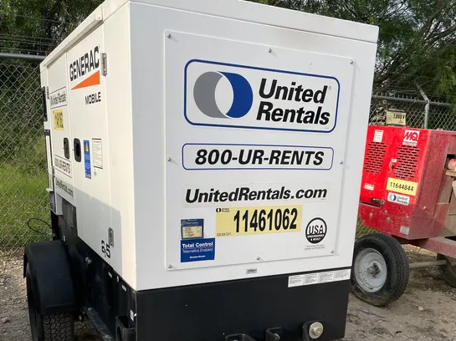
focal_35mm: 35
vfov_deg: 38.9
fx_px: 461
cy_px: 280
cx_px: 228
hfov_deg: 52.7
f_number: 1.6
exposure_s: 1/2053
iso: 32
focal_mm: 4.2
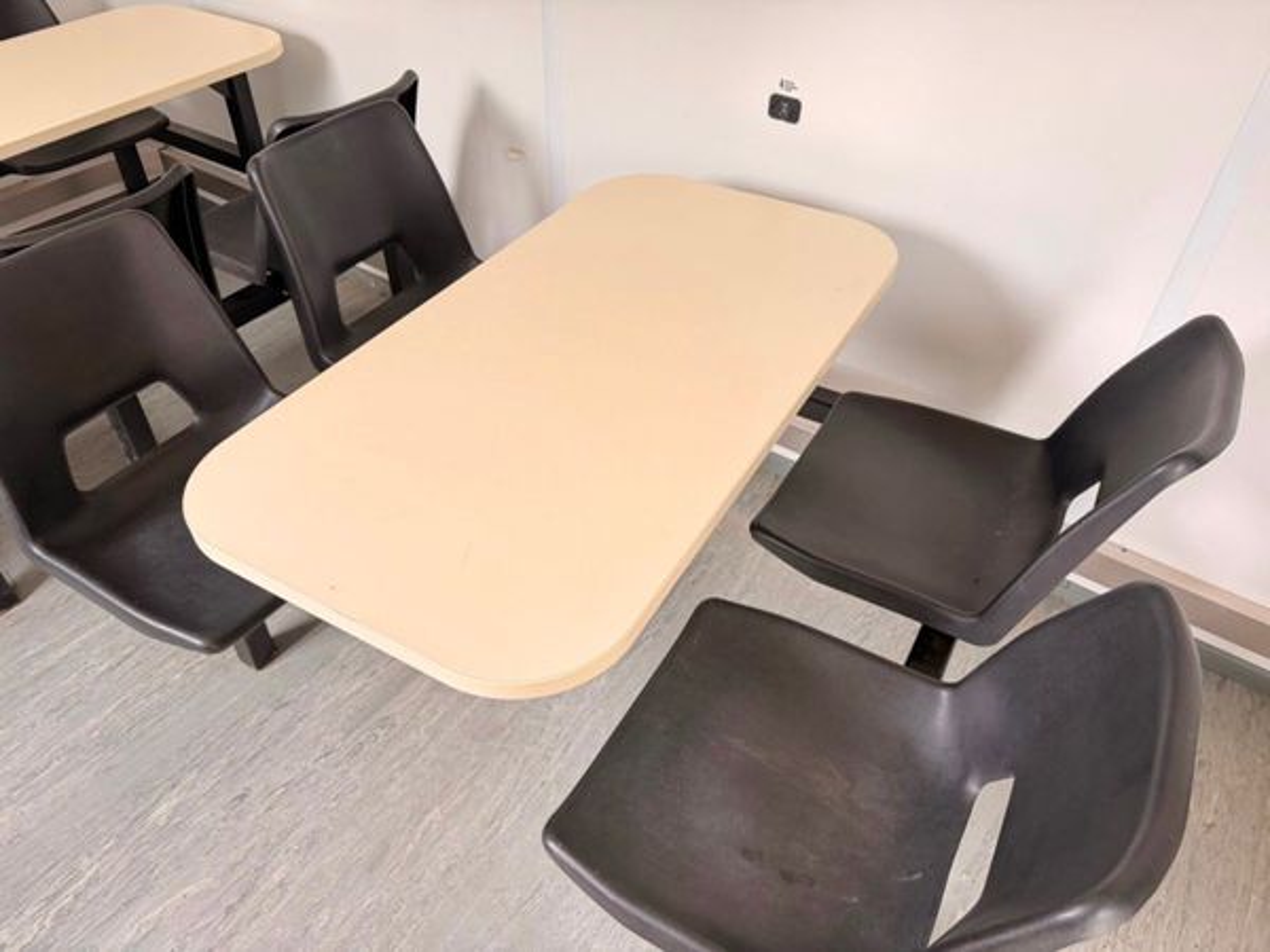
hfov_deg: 71.6
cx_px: 635
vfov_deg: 56.8
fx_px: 881
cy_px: 476
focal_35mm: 24
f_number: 1.78
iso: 200
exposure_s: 1/100
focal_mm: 6.76
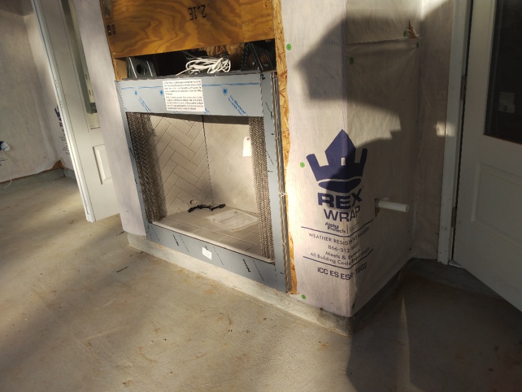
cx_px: 261
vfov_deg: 66.0
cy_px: 196
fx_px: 302
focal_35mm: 20
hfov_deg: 81.7
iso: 100
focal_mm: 3.54
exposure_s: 1/414
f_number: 2
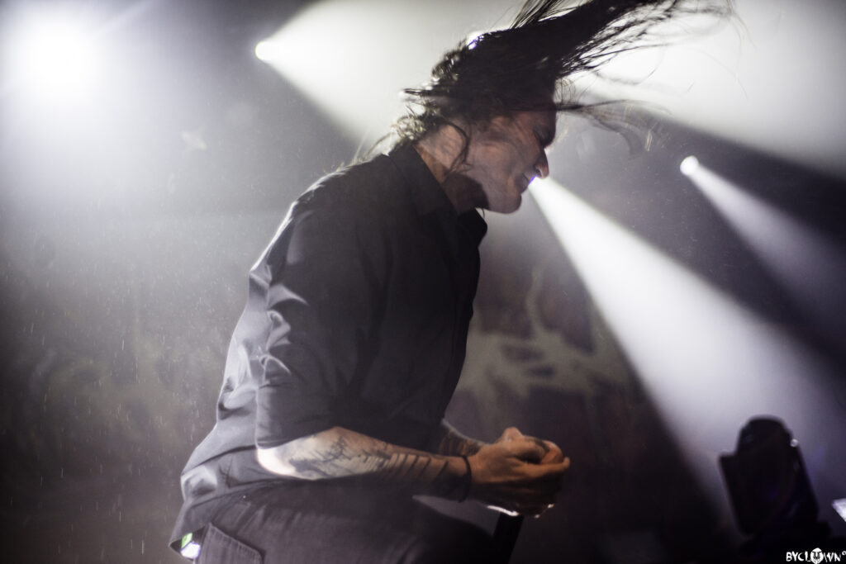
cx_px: 423
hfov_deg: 39.6
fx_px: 1175
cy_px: 282
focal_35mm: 50
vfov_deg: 27.0
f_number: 2
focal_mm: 50
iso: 640
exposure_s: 1/160
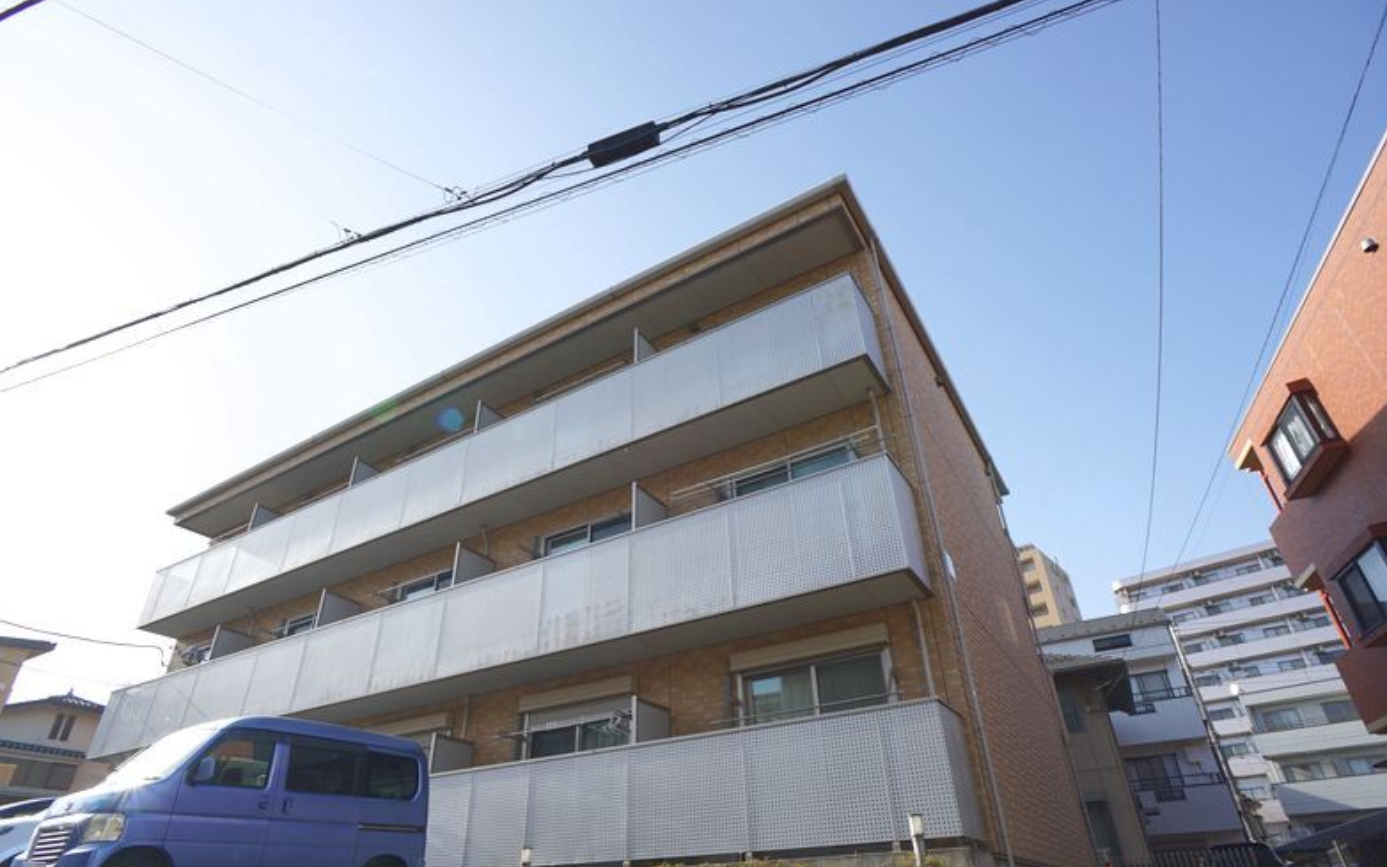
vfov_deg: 49.2
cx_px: 681
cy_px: 468
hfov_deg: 72.5
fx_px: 945
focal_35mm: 25
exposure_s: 1/100
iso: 100
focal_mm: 16
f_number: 9
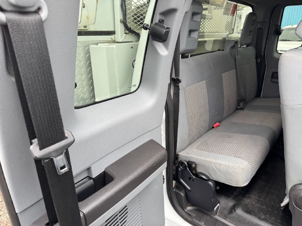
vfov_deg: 56.8
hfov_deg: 71.6
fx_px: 209
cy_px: 113
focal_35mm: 24
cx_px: 151
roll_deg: +2.0
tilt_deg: -20.5
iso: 125
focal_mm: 6.76
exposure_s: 1/121
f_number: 1.78
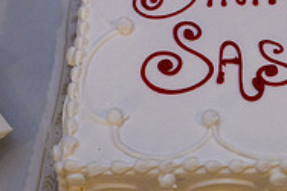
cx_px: 241
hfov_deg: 23.2
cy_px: 2
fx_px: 685
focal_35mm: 86
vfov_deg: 15.6
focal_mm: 26.5
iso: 3200
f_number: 3.2
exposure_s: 1/125
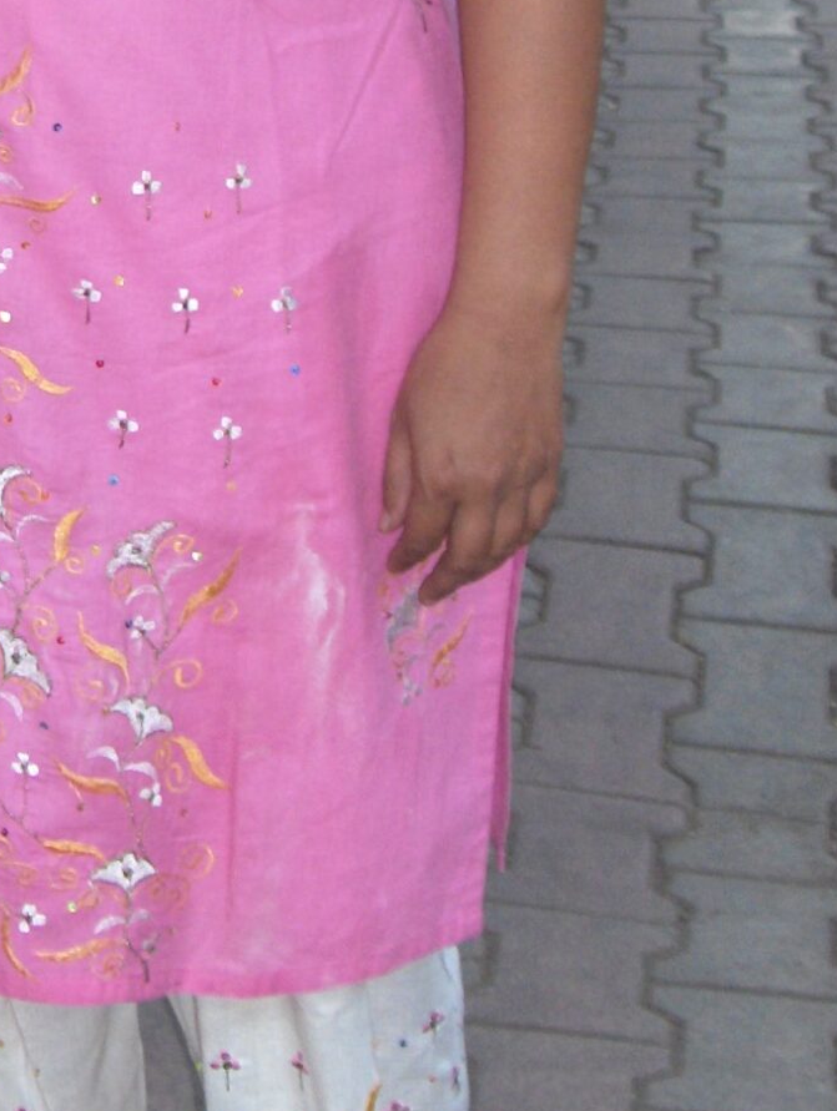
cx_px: -171
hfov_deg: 12.9
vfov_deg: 17.1
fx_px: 3601
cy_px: -49
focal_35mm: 112
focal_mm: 8
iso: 100
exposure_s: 1/60
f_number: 2.8
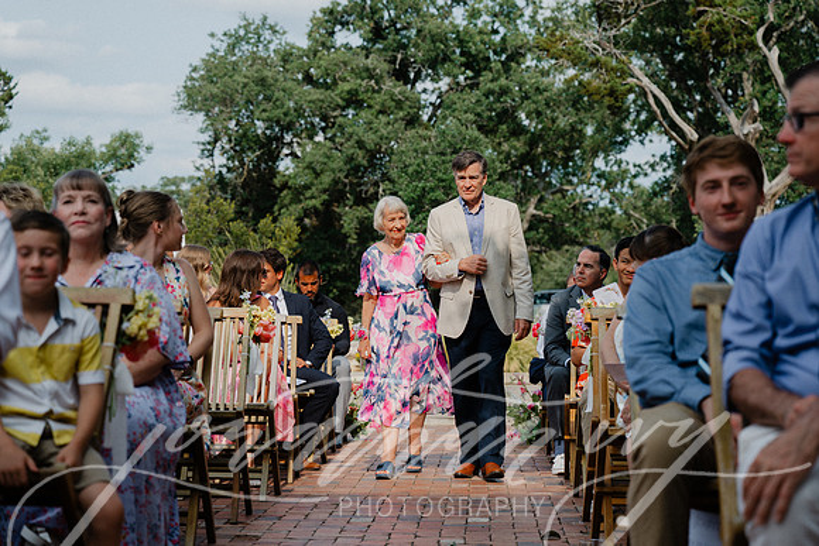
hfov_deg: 24.7
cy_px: 226
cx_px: 410
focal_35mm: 82
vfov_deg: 16.6
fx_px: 1867
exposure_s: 1/640
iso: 64
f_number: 3.5
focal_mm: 70
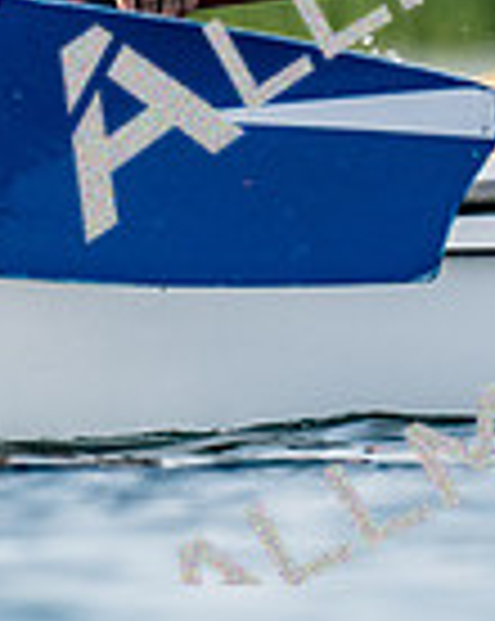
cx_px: -324
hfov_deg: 0.4
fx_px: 65227
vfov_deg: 0.5
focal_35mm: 3554
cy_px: -187
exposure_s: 1/2500
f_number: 4
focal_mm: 600
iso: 200
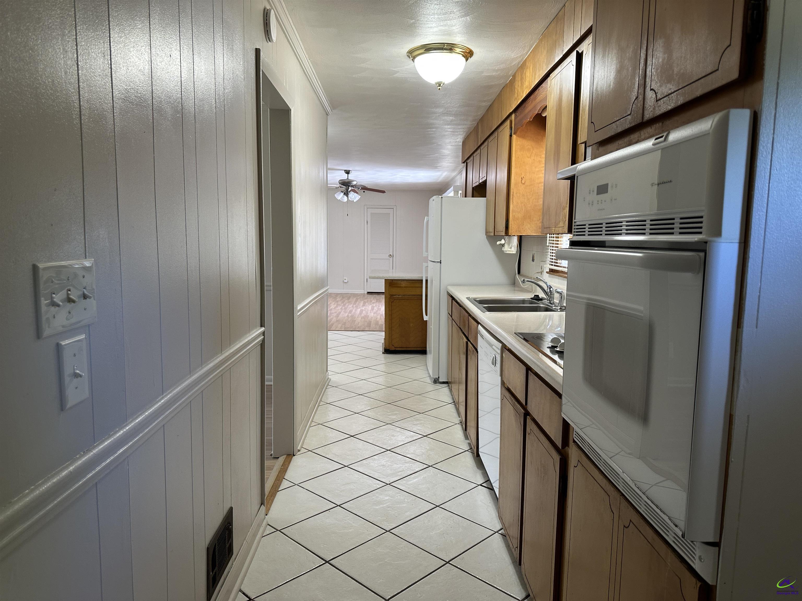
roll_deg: -0.3
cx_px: 401
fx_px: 556
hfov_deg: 71.6
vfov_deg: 56.8
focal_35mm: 24
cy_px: 300
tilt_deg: -6.3
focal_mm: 6.86
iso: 125
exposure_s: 1/60
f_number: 1.78
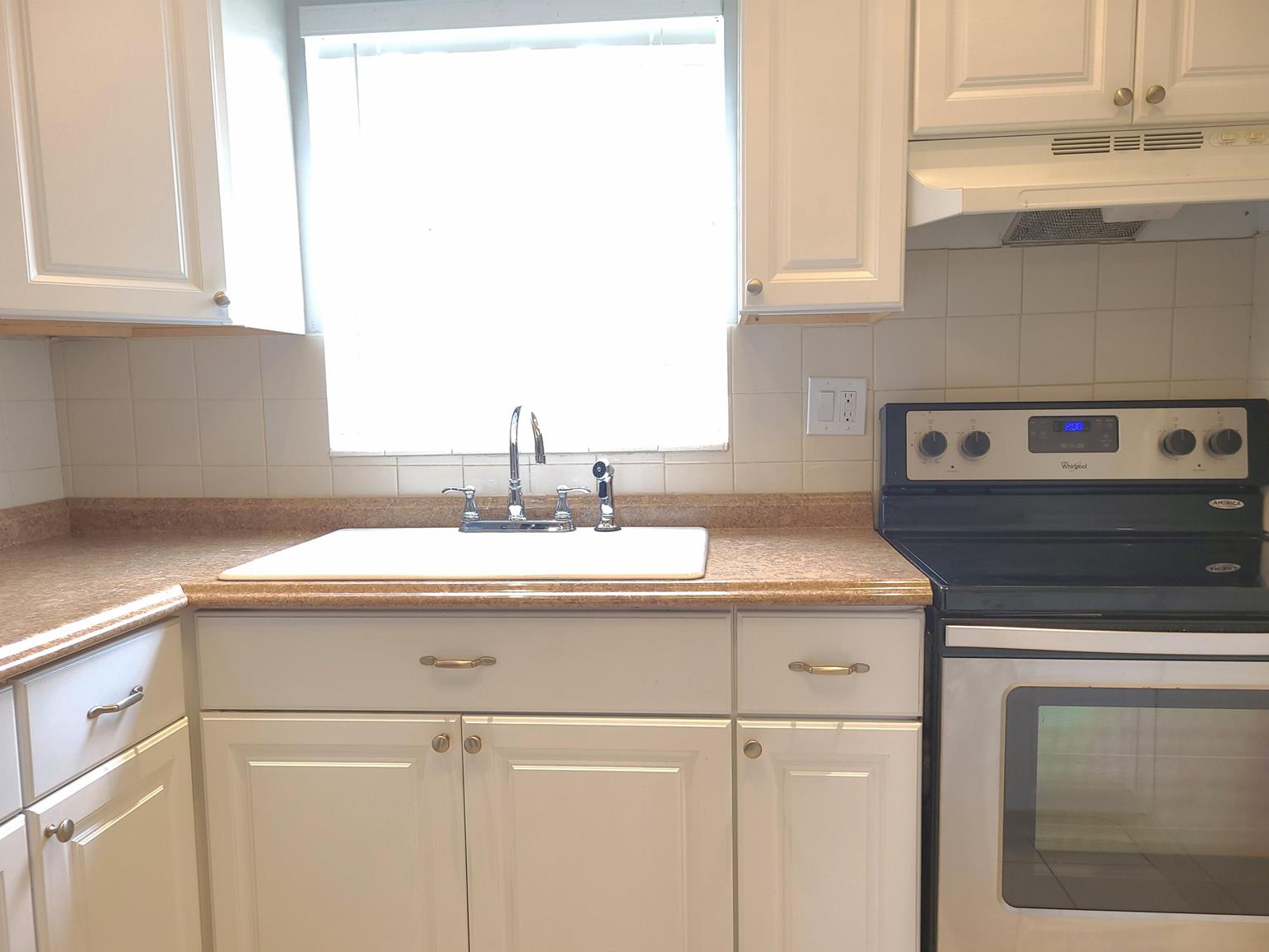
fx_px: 990
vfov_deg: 51.4
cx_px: 640
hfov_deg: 65.3
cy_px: 491
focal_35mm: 27
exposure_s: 1/15
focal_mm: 5.4
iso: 40
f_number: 1.8
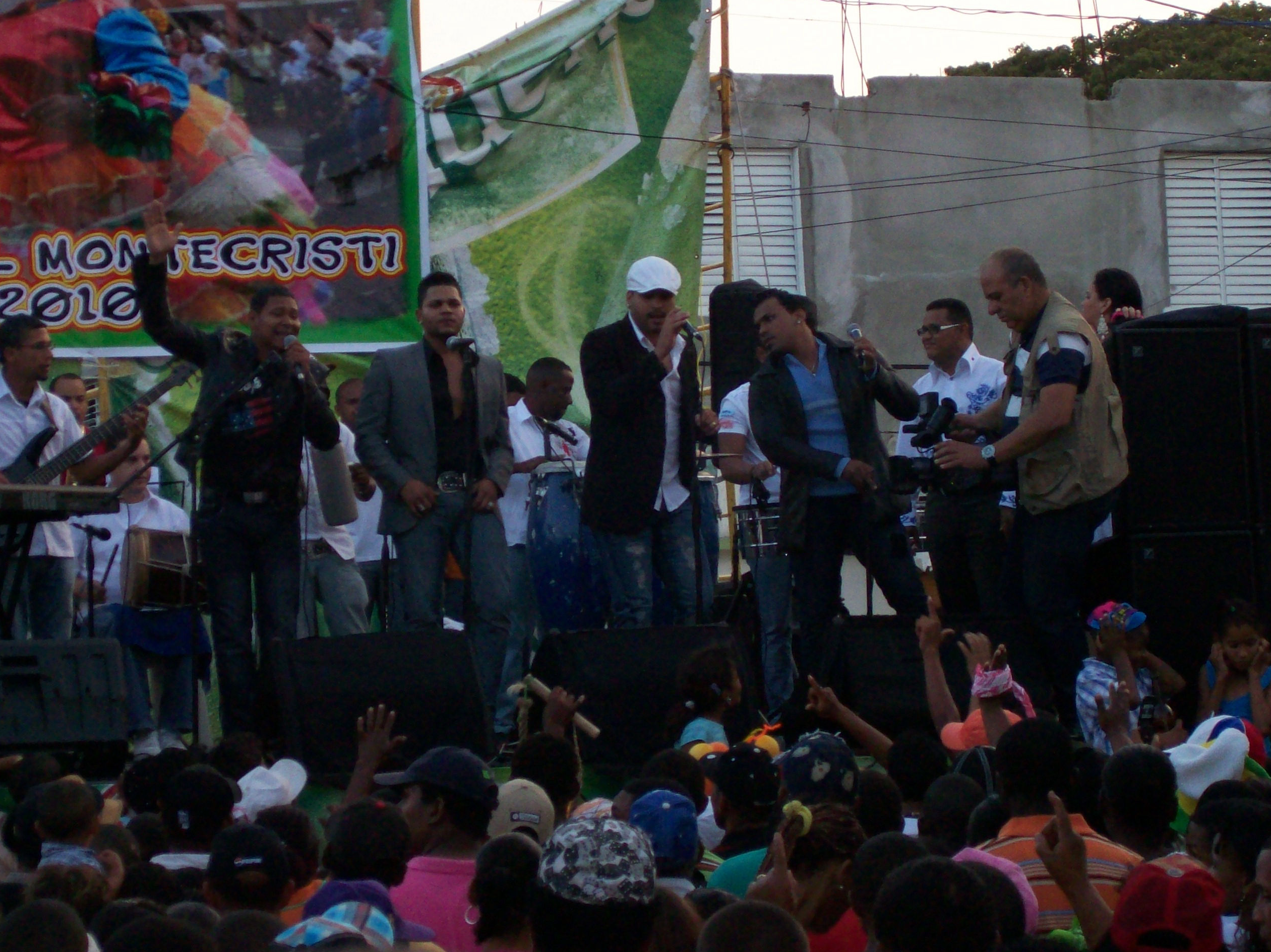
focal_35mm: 122
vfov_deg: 12.1
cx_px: 611
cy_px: 437
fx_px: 4478
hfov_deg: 16.2
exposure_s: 1/128
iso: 200
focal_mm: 18
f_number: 4.8
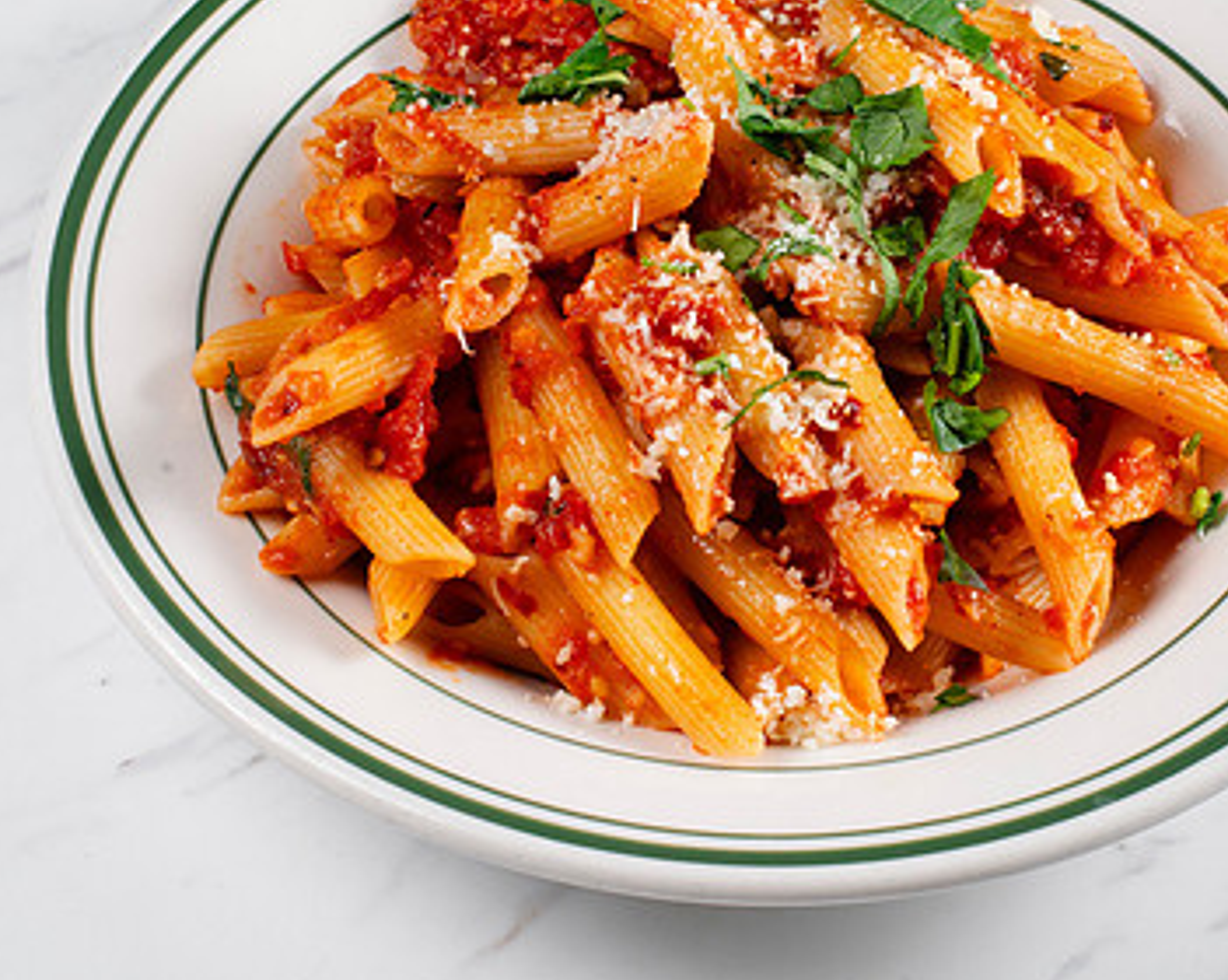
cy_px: 356
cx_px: 791
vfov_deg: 14.5
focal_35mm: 106
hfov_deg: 18.1
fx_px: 3848
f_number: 13
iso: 200
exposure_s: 1/250
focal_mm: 50
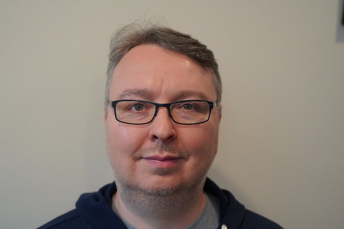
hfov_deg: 39.6
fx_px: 478
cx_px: 172
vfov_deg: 27.0
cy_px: 114
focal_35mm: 50
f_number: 4
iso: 4000
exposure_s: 1/160
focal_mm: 50
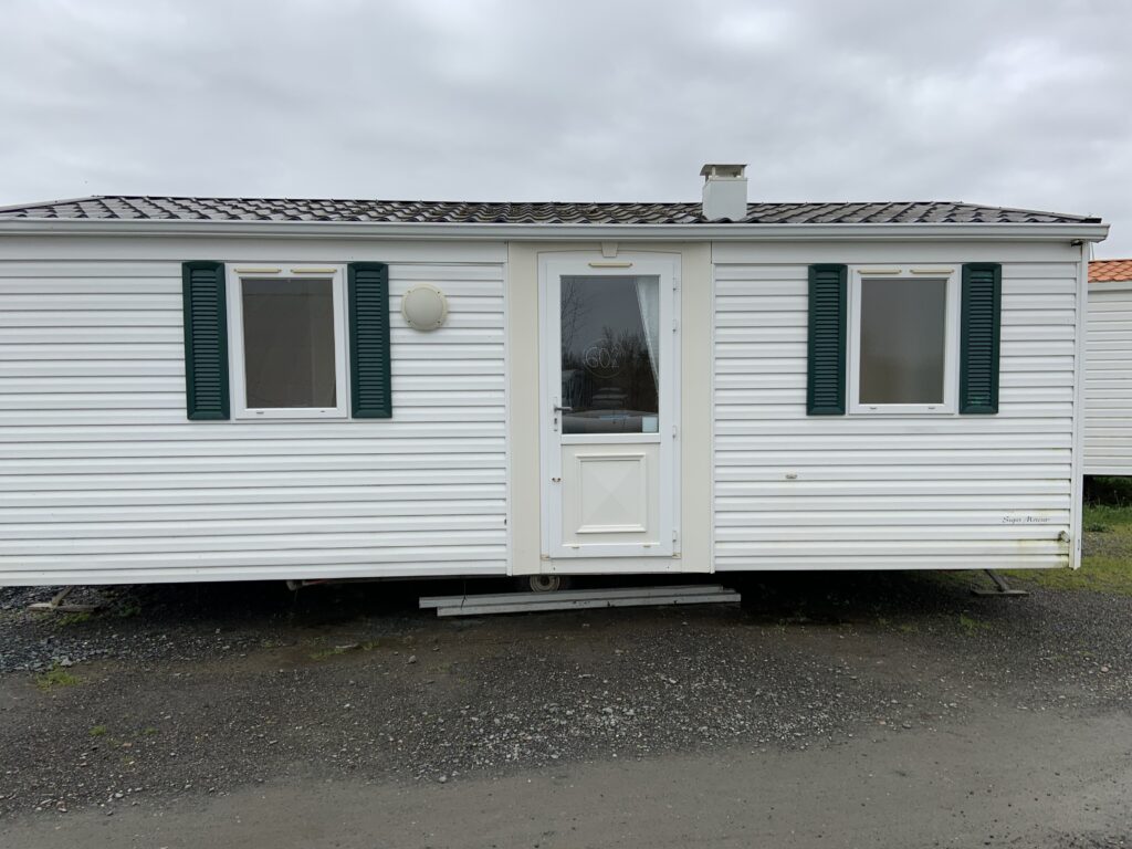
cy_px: 424
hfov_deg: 67.3
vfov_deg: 53.1
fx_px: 850
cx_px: 566
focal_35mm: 26
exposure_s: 1/1916
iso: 25
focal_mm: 4.25
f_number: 1.8
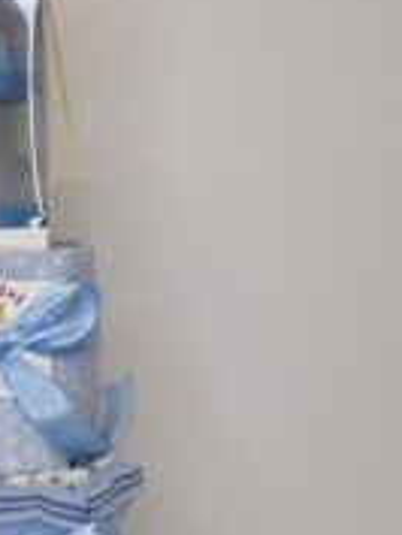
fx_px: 804
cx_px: 36
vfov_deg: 34.6
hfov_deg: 27.0
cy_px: 487
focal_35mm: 52
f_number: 1.8
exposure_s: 1/100
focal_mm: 5.54
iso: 100
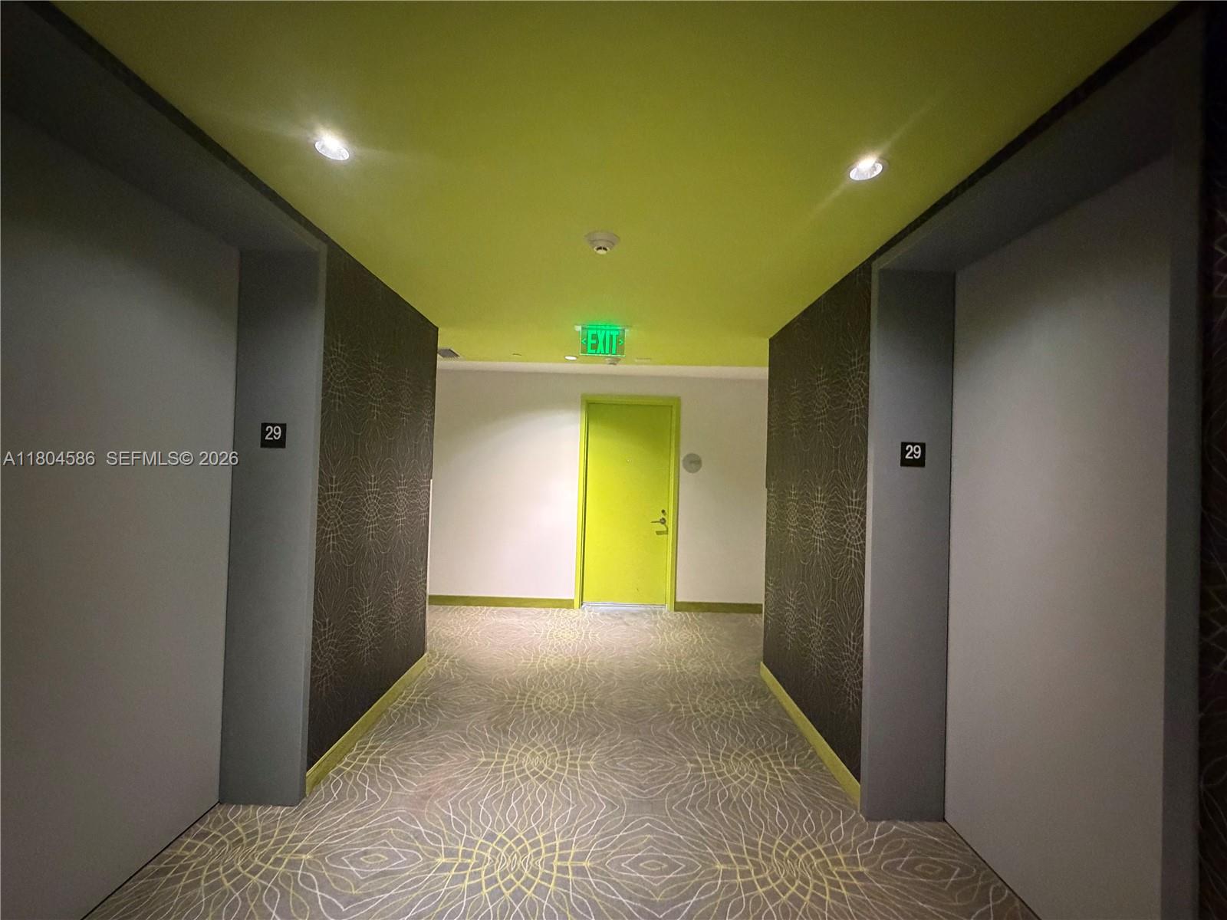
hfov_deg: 102.1
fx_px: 496
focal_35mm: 14
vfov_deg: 85.7
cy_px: 460
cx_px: 614
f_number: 2.2
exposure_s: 1/40
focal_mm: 2.22
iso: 1250
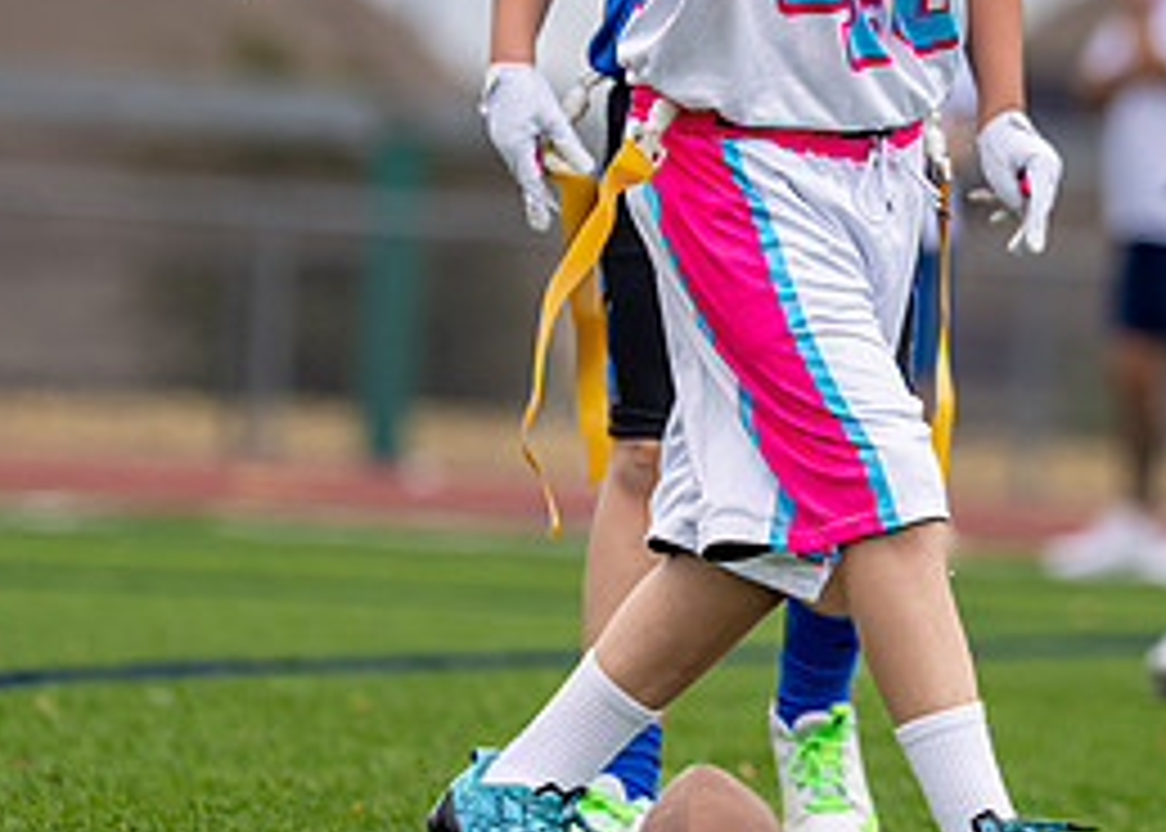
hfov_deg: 3.3
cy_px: 72
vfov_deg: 2.4
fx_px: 20134
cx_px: 989
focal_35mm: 608
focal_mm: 175
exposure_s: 1/2000
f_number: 2.8
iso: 100
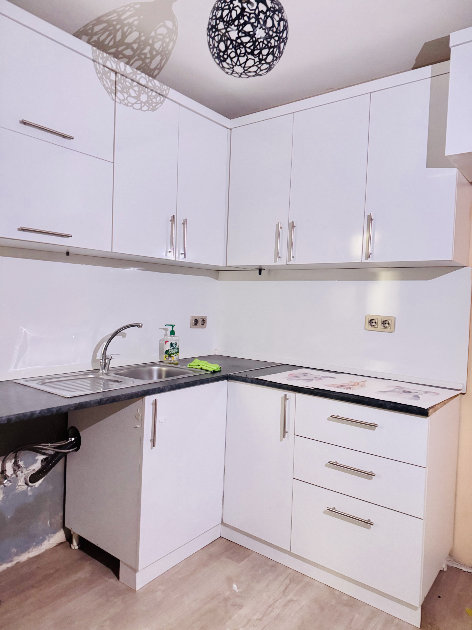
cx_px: 236
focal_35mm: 24
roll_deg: -3.0
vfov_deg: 71.6
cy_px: 315
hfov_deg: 56.8
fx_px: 436
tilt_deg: -2.2
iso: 1600
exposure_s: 1/17
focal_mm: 6.76
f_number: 1.78
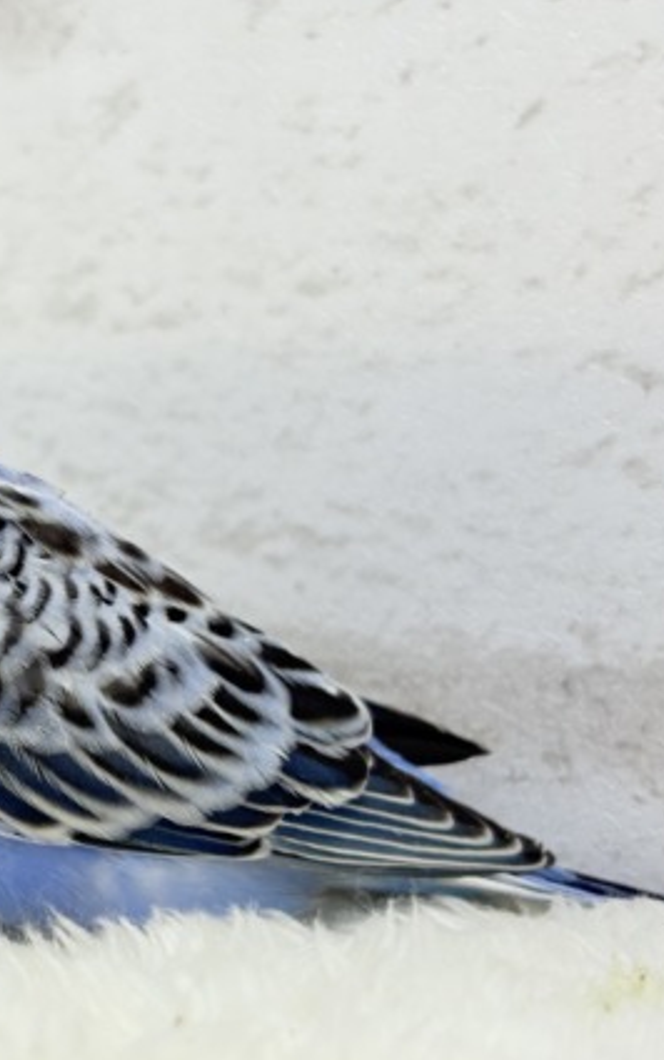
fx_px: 2401
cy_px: 589
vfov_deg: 24.9
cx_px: -117
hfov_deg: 15.2
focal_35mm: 83
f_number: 1.6
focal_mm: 5.96
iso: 64
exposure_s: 1/100
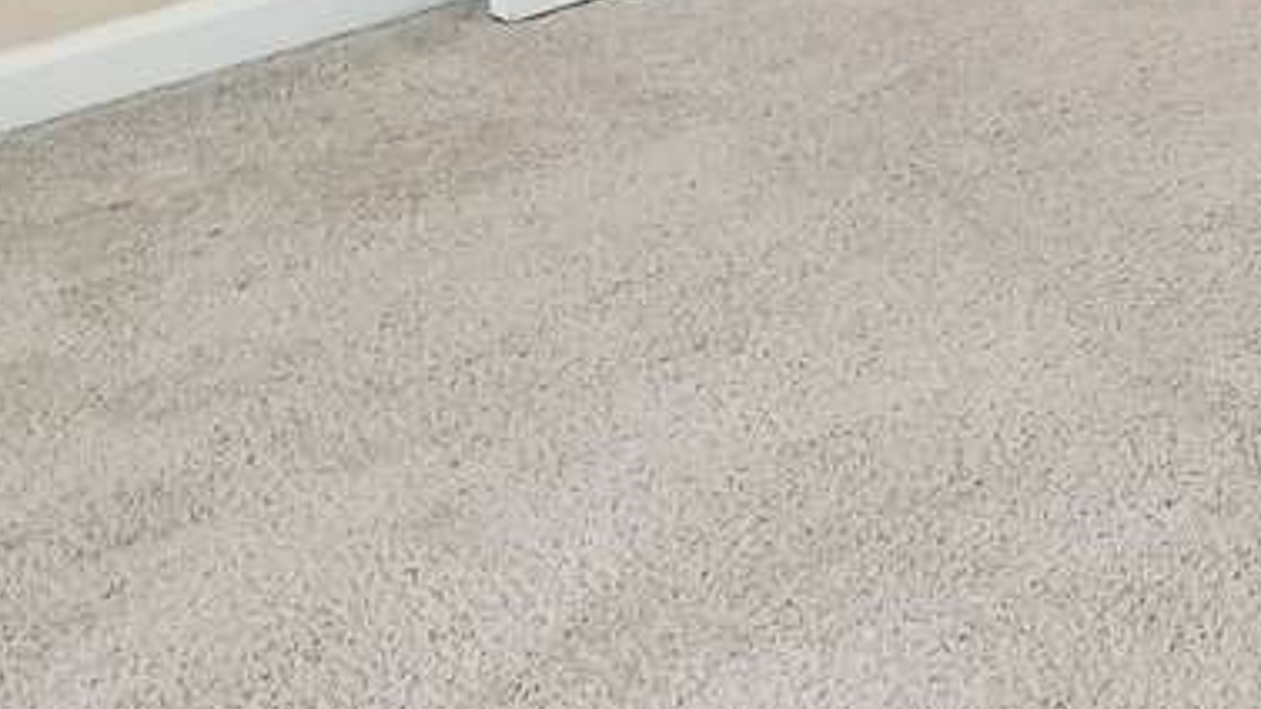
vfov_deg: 11.2
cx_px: 1498
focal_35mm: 91
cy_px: -972
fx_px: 3043
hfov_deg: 21.8
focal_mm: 16
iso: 2000
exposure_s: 1/30
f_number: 8
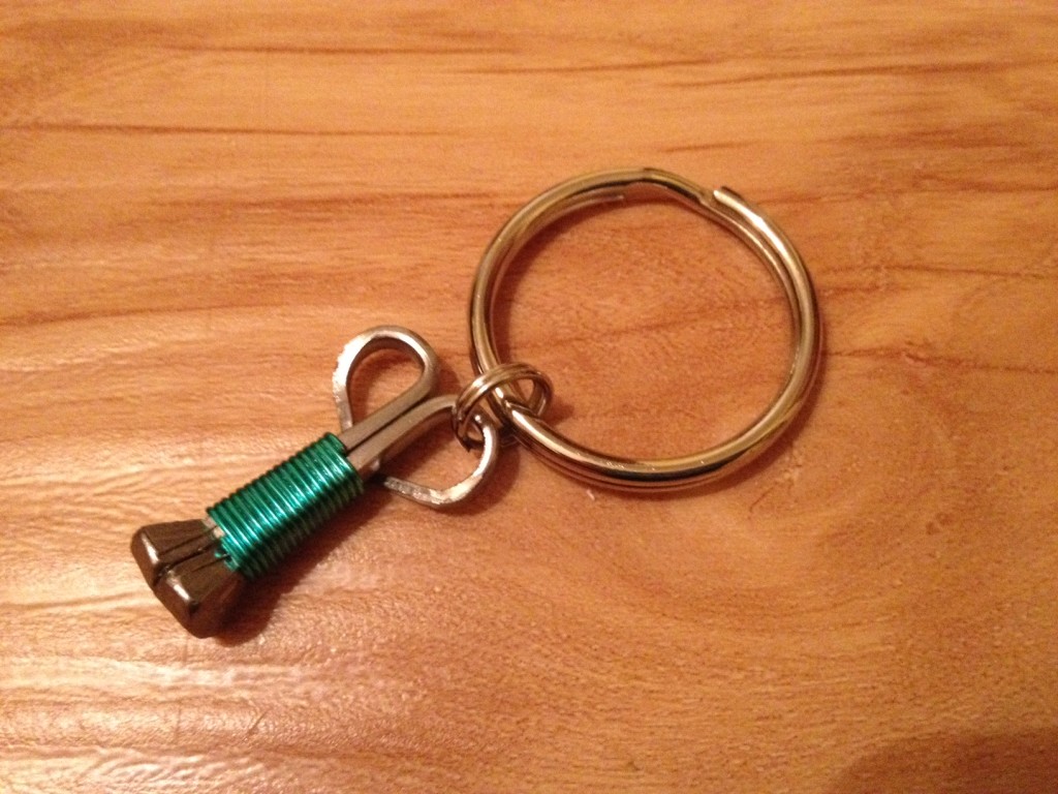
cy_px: 397
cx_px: 529
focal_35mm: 35
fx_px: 1070
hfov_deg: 52.6
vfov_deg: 40.7
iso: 640
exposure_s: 1/15
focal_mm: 4.28
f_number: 2.4
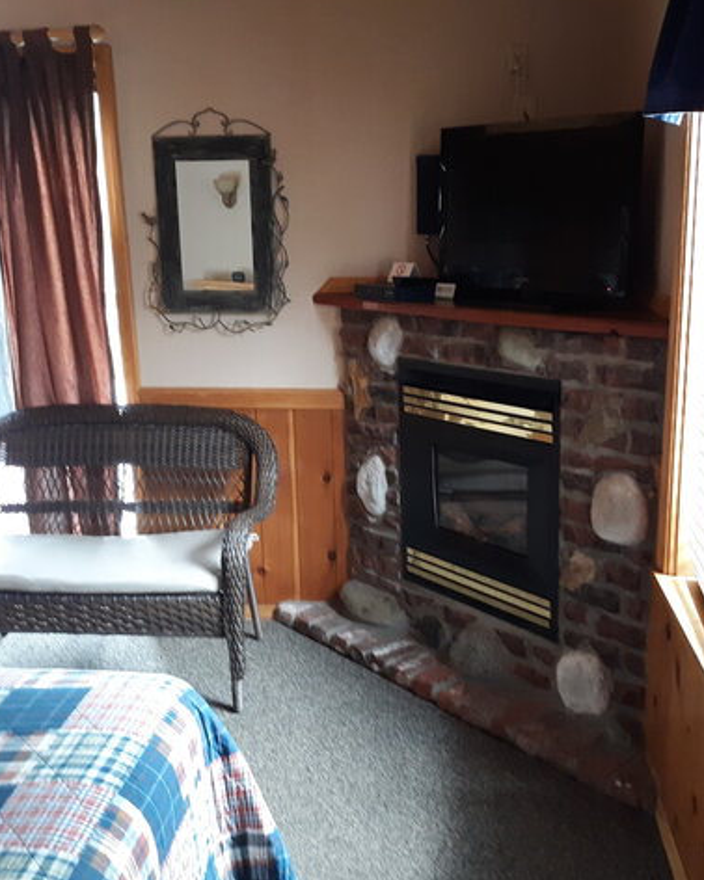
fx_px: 964
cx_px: 380
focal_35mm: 37
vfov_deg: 49.1
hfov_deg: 40.1
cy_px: 439
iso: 400
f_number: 1.7
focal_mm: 3.7
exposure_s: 1/24
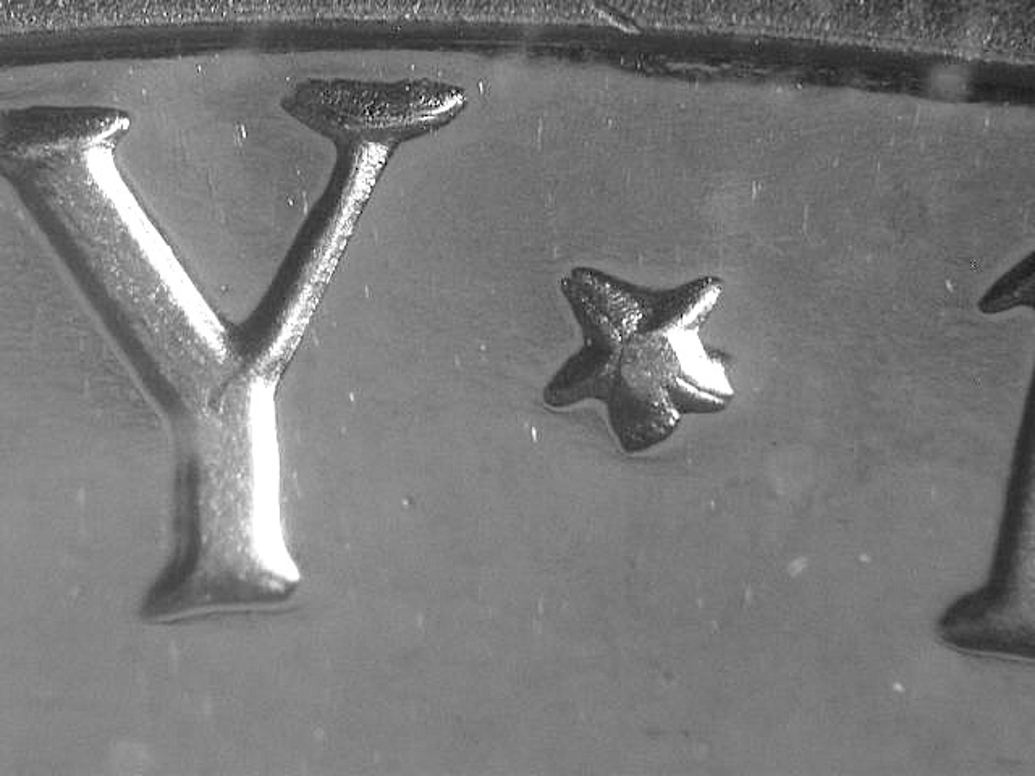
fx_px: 4605
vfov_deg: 9.6
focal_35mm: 154
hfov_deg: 12.8
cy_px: 388
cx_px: 518
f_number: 5.1
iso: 226
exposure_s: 1/4.7
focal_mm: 32
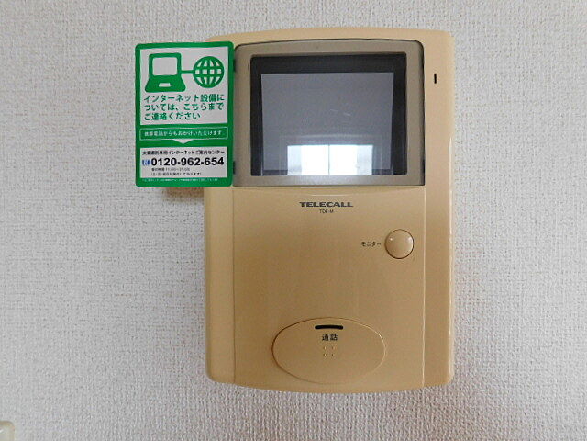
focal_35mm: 23
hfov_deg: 73.9
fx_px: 390
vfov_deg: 58.9
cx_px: 294
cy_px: 220
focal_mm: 4
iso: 320
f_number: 3
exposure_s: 1/30
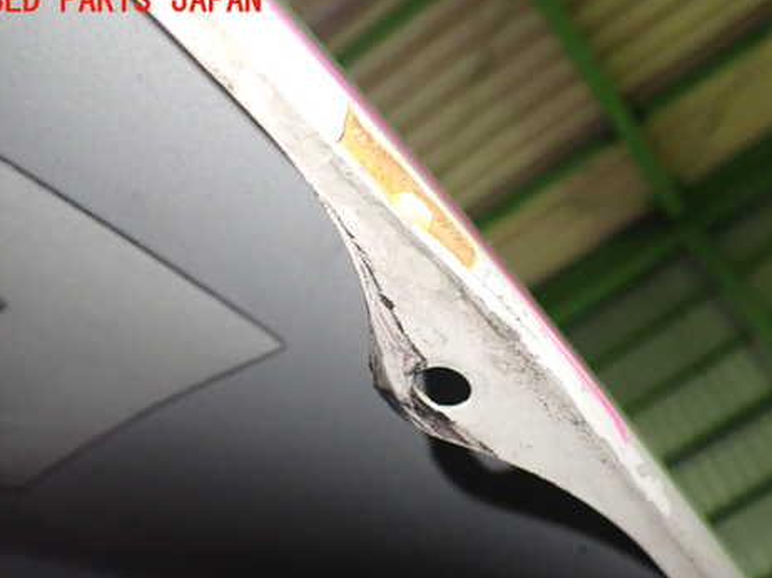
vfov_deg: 36.6
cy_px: 356
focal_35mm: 39
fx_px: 869
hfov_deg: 47.6
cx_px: 460
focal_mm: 5.4
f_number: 2.3
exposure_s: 1/80
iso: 800
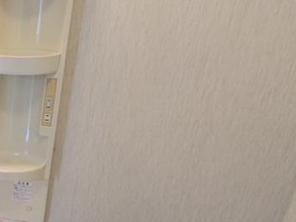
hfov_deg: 33.6
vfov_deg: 31.8
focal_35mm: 45
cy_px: 158
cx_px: -65
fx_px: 385
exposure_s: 1/60
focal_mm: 1.83
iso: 81
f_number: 2.2
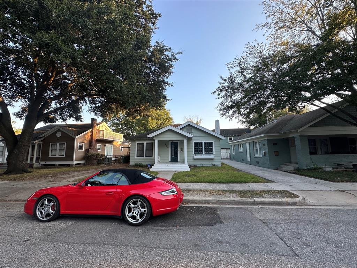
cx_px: 178
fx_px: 144
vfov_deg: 85.7
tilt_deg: +6.9
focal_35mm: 14
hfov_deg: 102.1
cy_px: 134
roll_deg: -0.4
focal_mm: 2.22
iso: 40
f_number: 2.2
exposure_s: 1/238
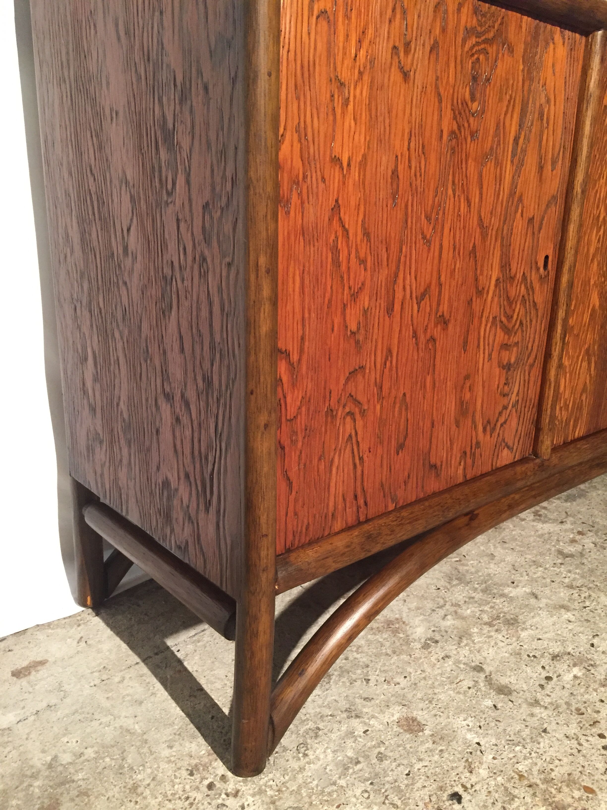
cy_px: 405
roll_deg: -1.7
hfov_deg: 48.2
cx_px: 304
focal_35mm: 29
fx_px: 678
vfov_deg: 61.7
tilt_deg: -16.2
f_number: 2.2
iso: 250
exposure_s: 1/33
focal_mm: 4.15
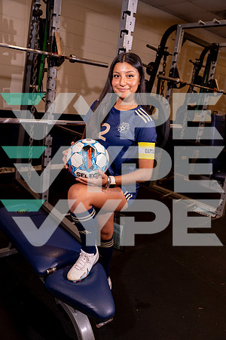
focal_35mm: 30
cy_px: 170
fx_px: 282
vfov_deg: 61.9
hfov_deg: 43.6
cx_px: 113
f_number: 4
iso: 500
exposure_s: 1/250
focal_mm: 30
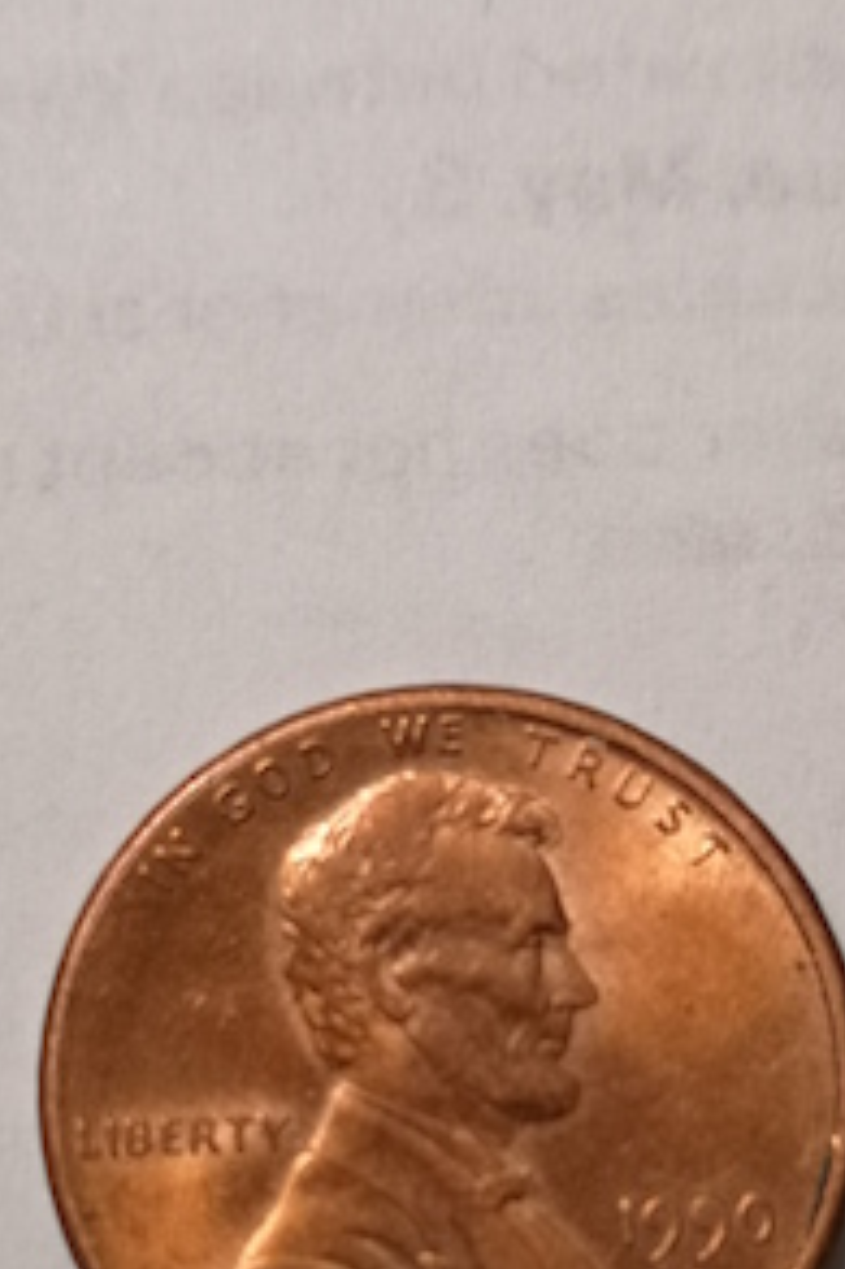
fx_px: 3137
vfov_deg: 22.5
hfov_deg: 15.3
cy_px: 1046
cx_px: 347
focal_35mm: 89
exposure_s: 1/33.3
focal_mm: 5.58
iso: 125
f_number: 1.8
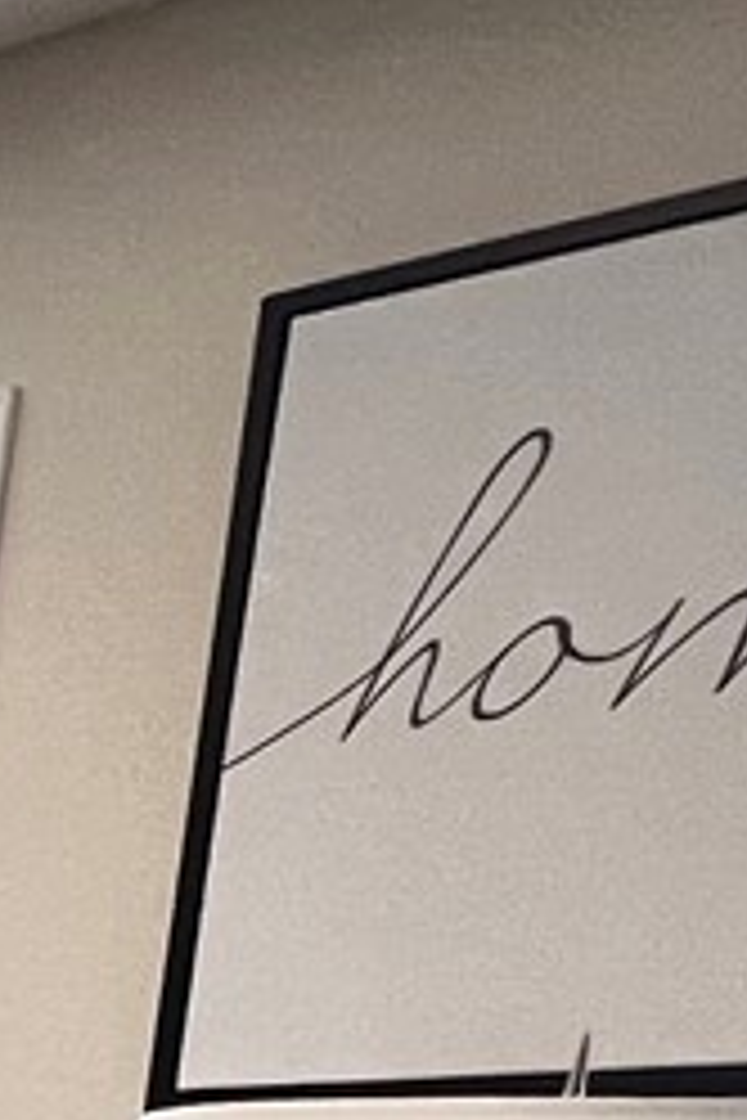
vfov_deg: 18.8
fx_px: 2708
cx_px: -1629
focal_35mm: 87
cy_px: 1934
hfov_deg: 10.2
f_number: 1.8
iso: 250
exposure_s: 1/71
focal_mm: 1.57
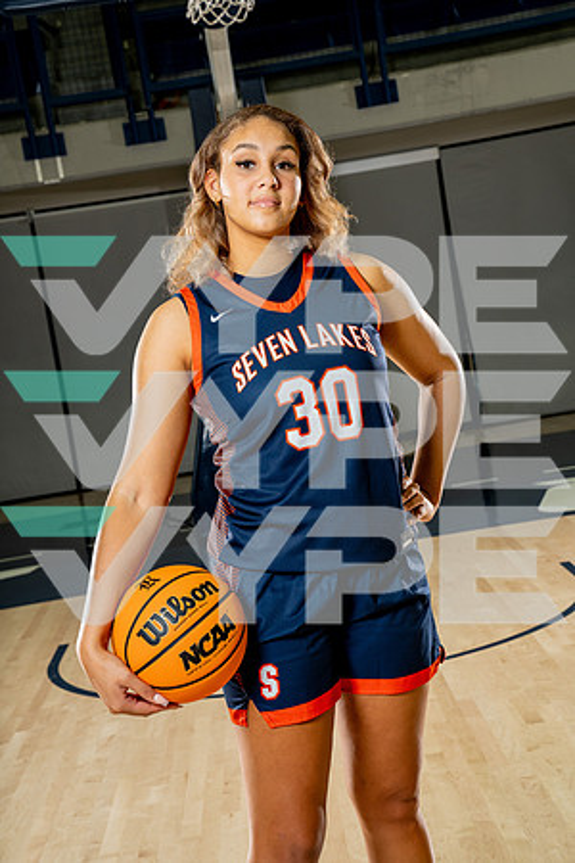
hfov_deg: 19.5
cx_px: 288
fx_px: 1677
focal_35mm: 70
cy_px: 432
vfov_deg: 28.8
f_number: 8
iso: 640
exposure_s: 1/250
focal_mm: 70
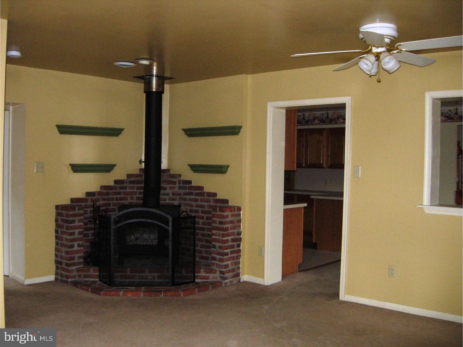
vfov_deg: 39.7
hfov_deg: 51.4
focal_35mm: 36
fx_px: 482
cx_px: 232
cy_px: 174
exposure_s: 1/181
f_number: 2.7
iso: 200
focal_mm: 7.5
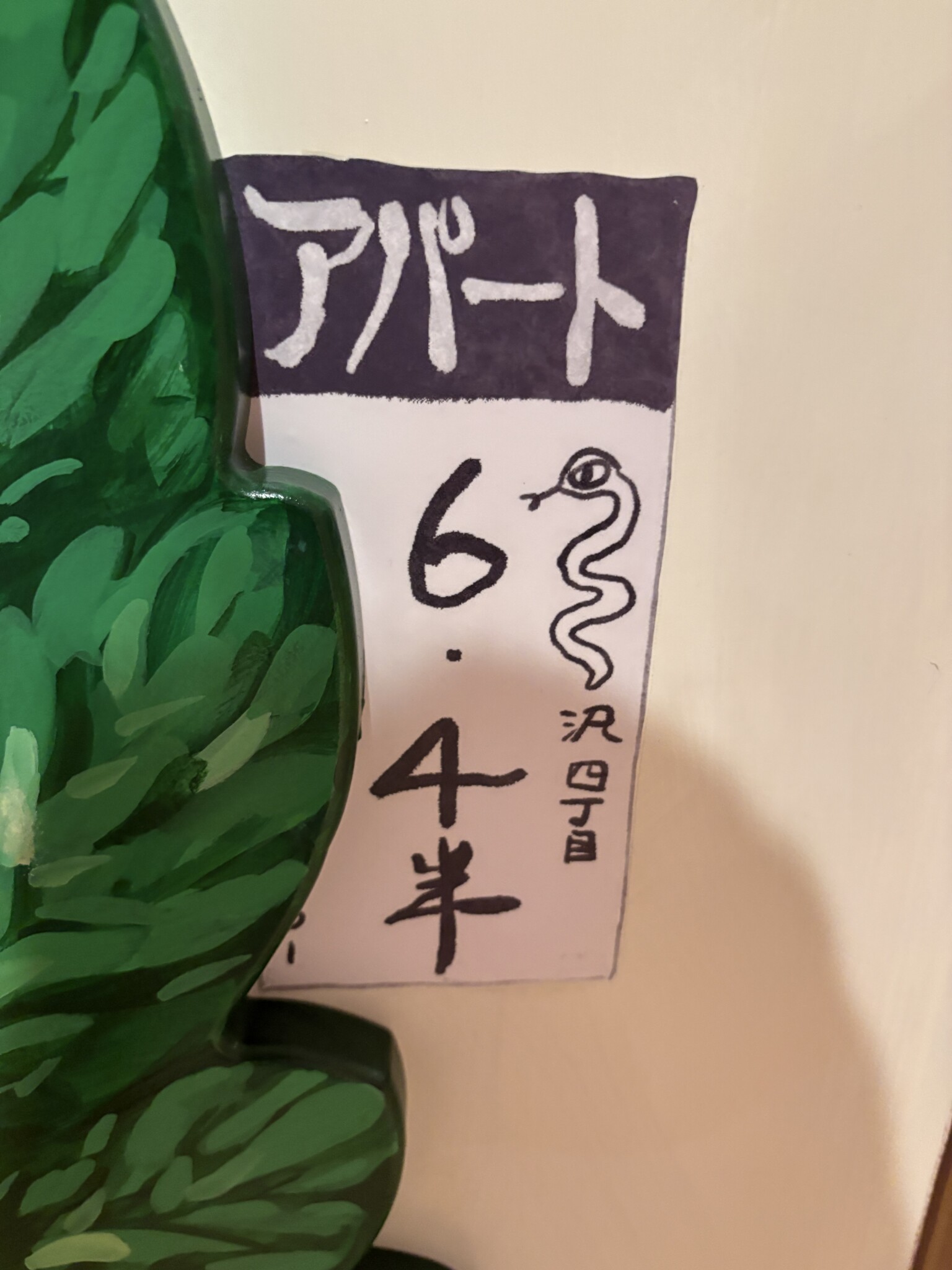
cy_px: 635
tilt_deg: -22.1
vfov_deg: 67.3
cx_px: 476
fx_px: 953
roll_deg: -1.2
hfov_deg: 53.1
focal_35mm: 26
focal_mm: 5.96
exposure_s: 1/40
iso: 400
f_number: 1.6
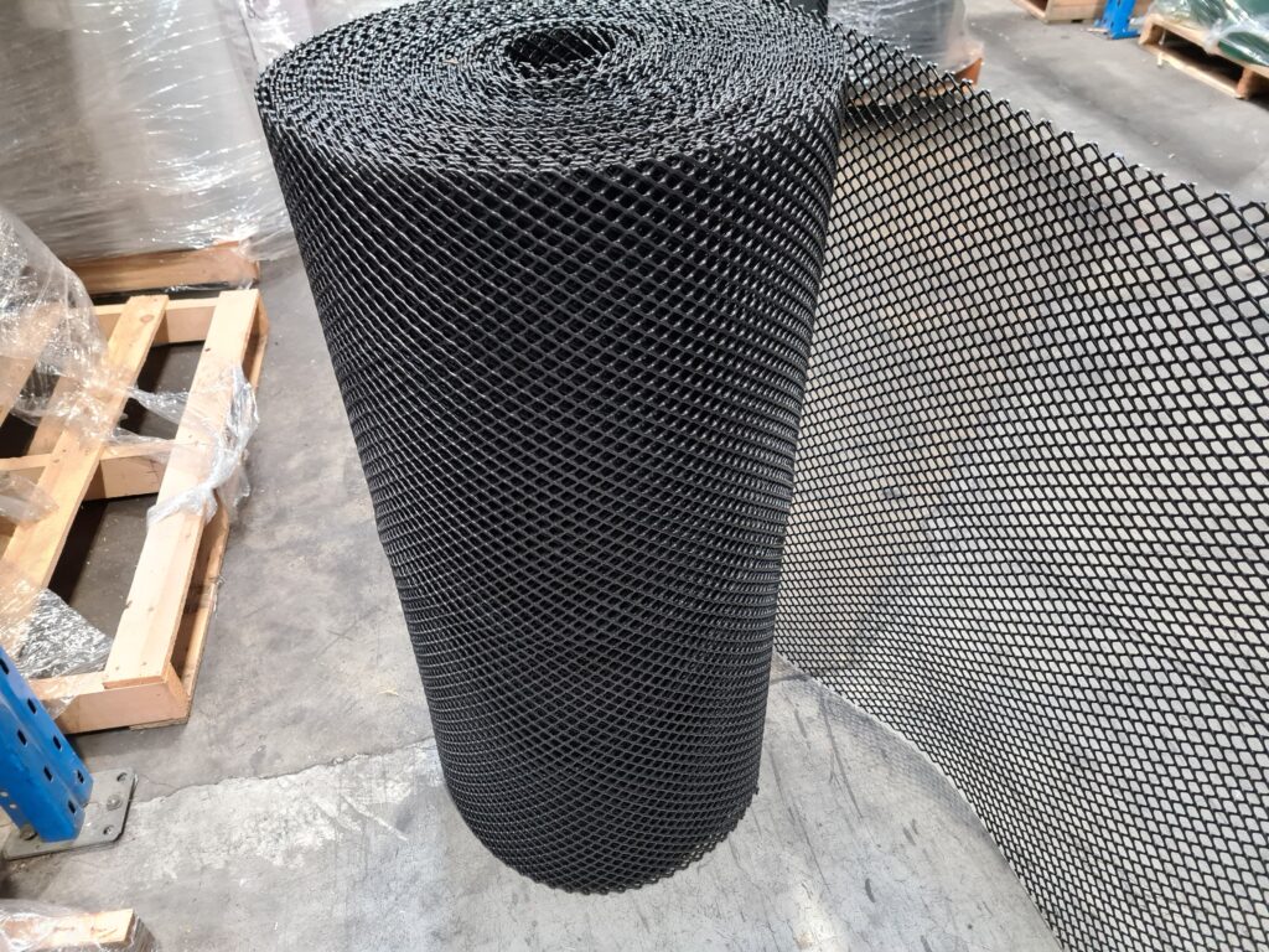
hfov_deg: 67.3
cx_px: 634
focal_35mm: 26
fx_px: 953
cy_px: 476
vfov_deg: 53.1
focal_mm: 5.4
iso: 640
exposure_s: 1/33
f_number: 1.8
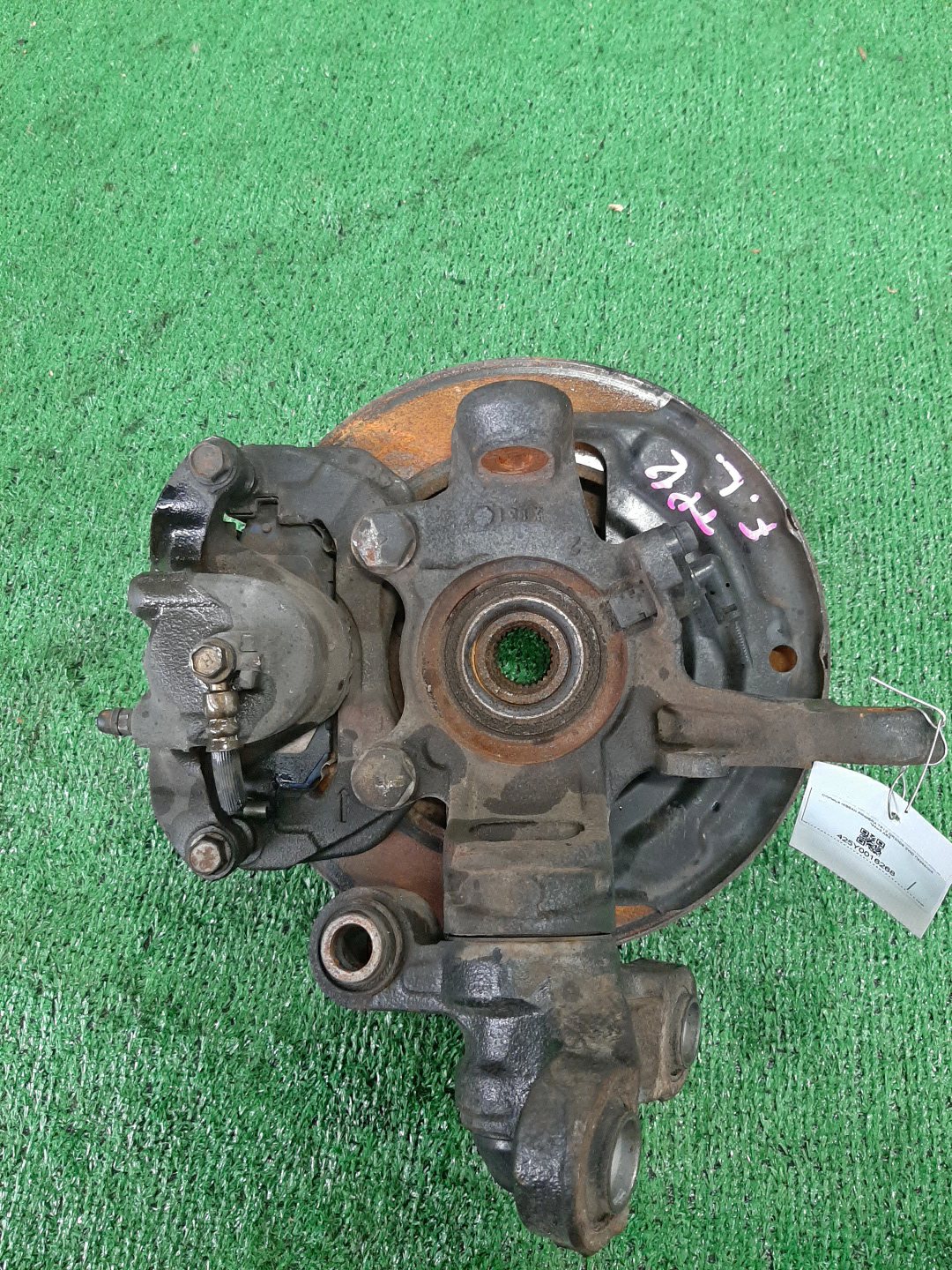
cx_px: 476
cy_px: 635
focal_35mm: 26
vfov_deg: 67.3
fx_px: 953
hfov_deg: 53.1
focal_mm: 3.93
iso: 219
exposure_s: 1/50
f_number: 1.7
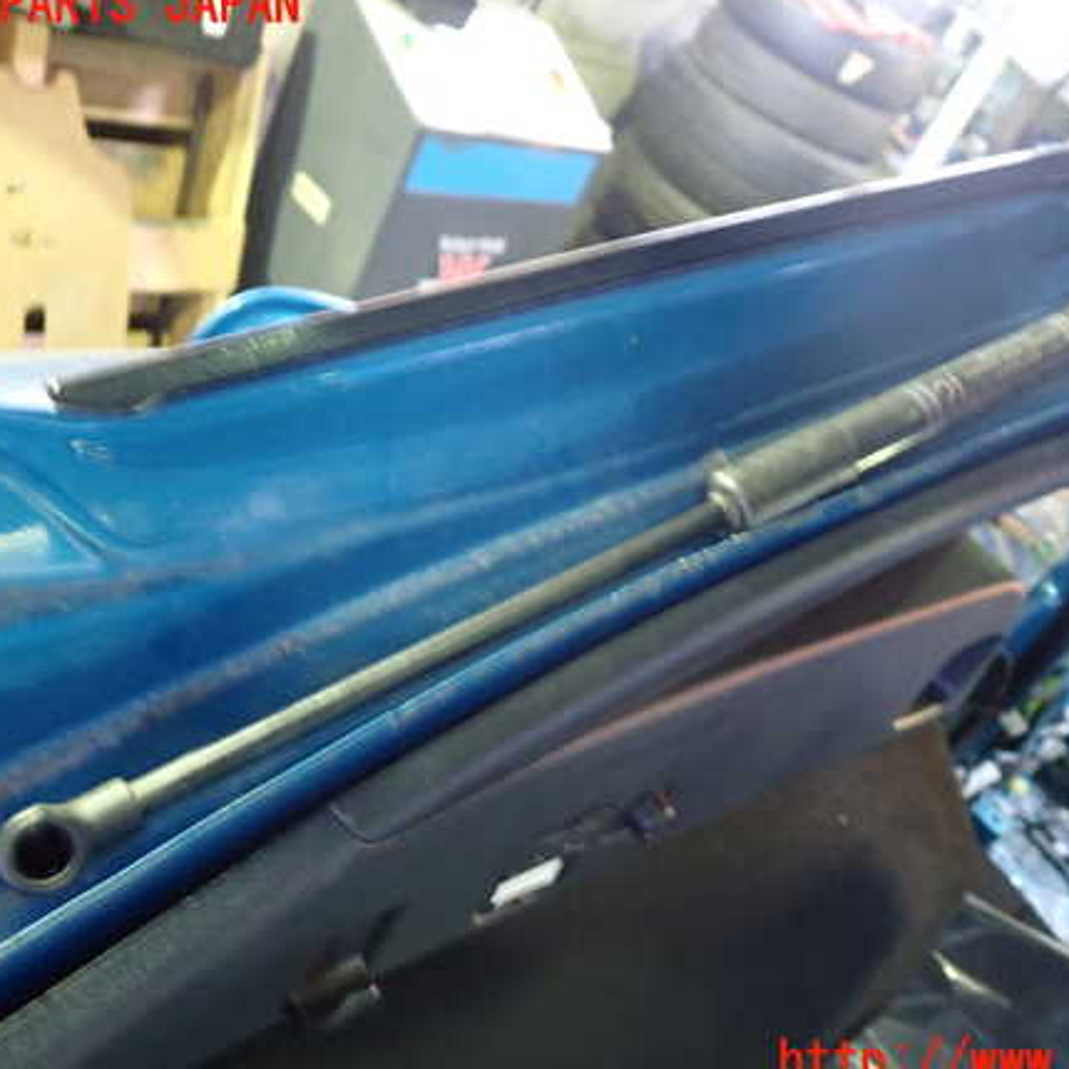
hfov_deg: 44.9
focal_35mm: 37
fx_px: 1293
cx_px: 594
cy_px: 534
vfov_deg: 44.9
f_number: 2.3
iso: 800
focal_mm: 5.4
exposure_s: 1/8
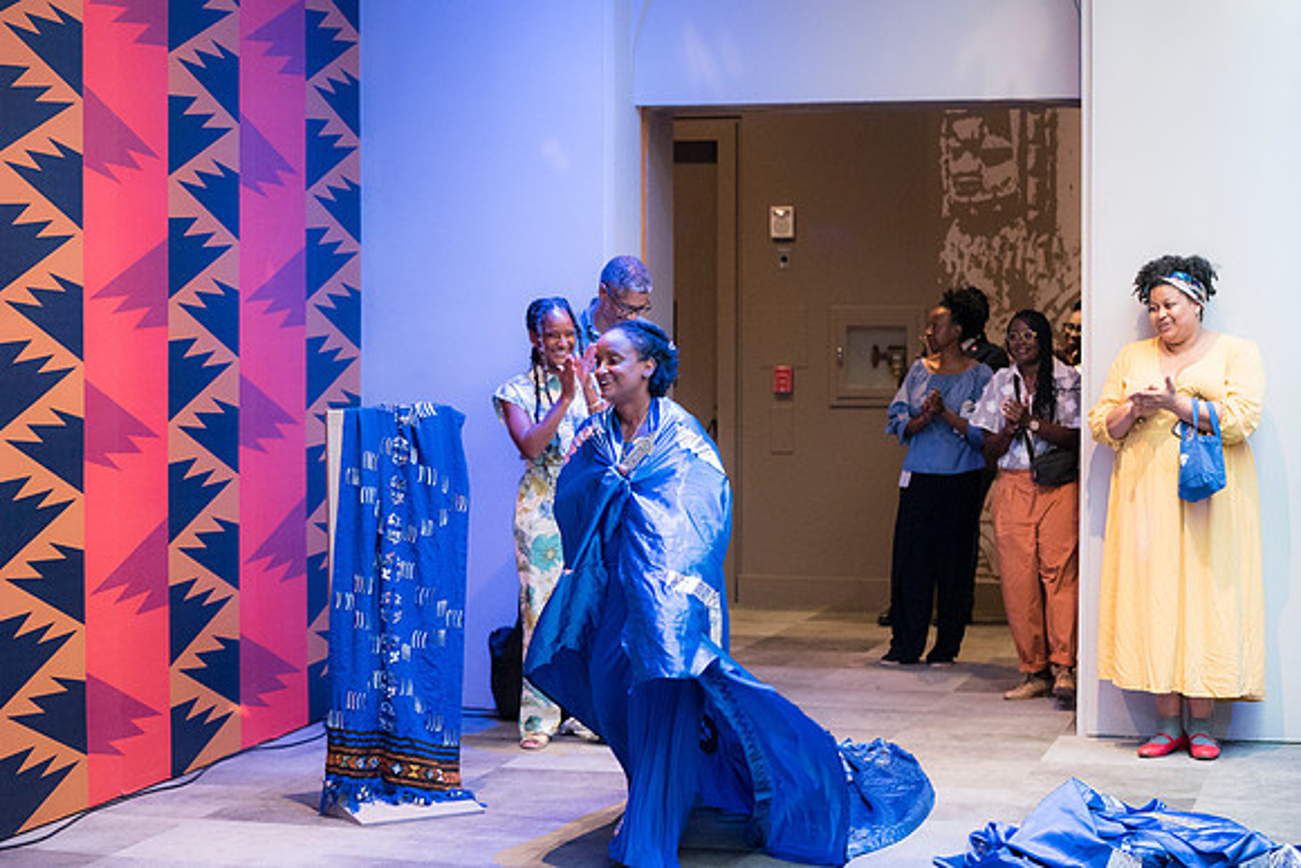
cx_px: 650
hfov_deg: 28.8
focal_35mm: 70
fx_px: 2530
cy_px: 434
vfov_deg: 19.5
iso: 4000
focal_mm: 70
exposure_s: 1/125
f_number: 2.8
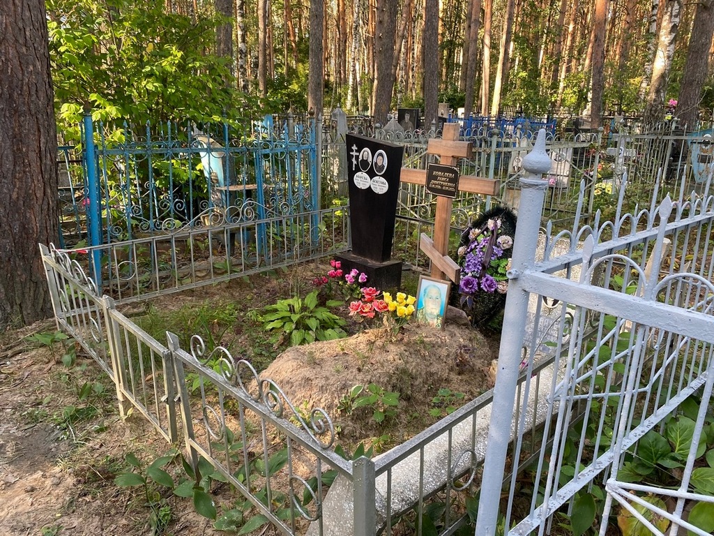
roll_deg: -4.0
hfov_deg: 67.3
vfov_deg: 53.1
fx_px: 536
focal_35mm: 26
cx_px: 357
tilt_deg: -11.1
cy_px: 268
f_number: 1.8
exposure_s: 1/121
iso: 100
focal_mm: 4.25
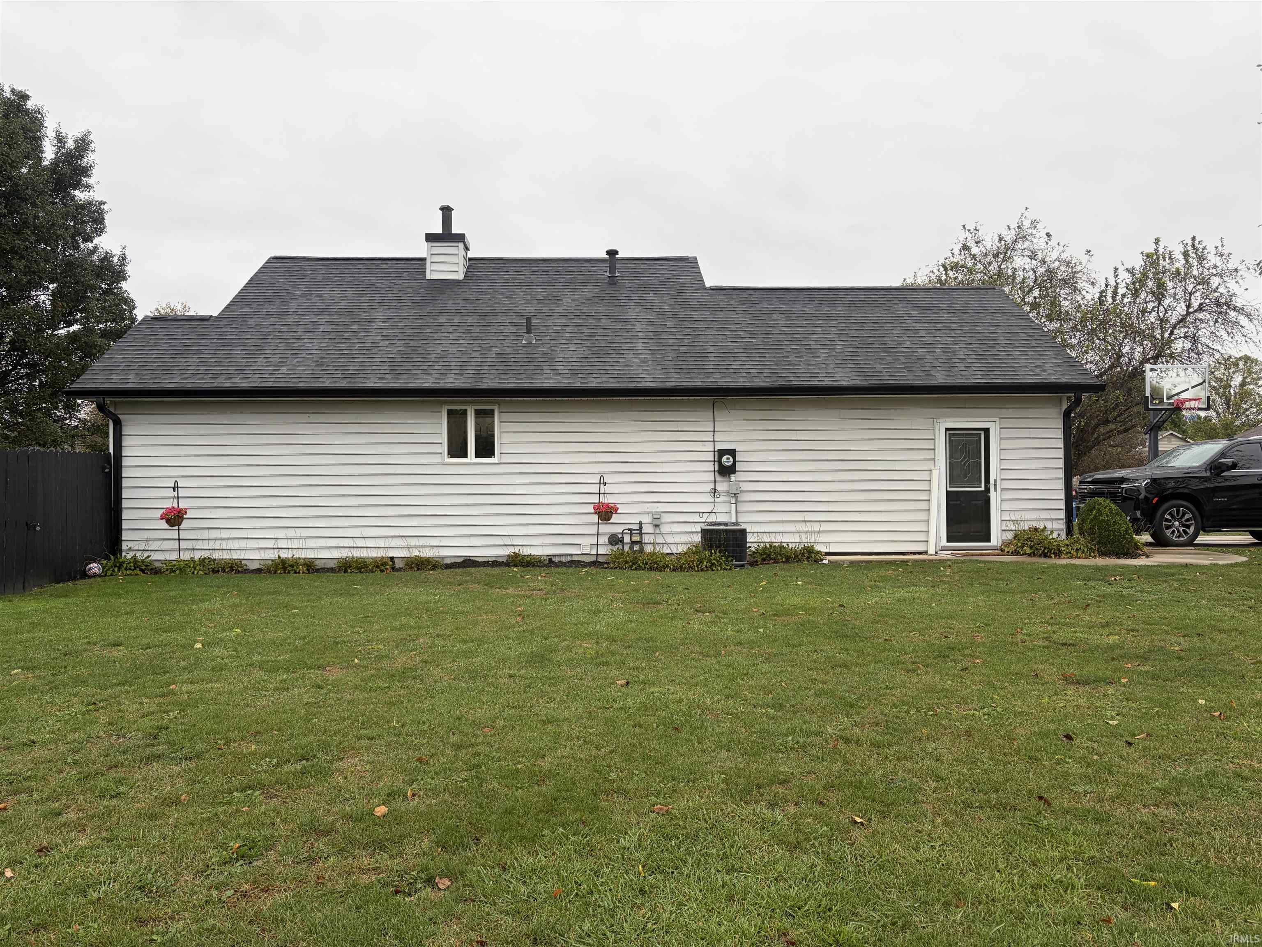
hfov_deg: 67.3
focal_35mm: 26
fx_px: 948
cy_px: 474
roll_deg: +1.4
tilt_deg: +2.1
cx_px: 631
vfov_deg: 53.1
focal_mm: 5.96
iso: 50
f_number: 1.6
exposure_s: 1/355
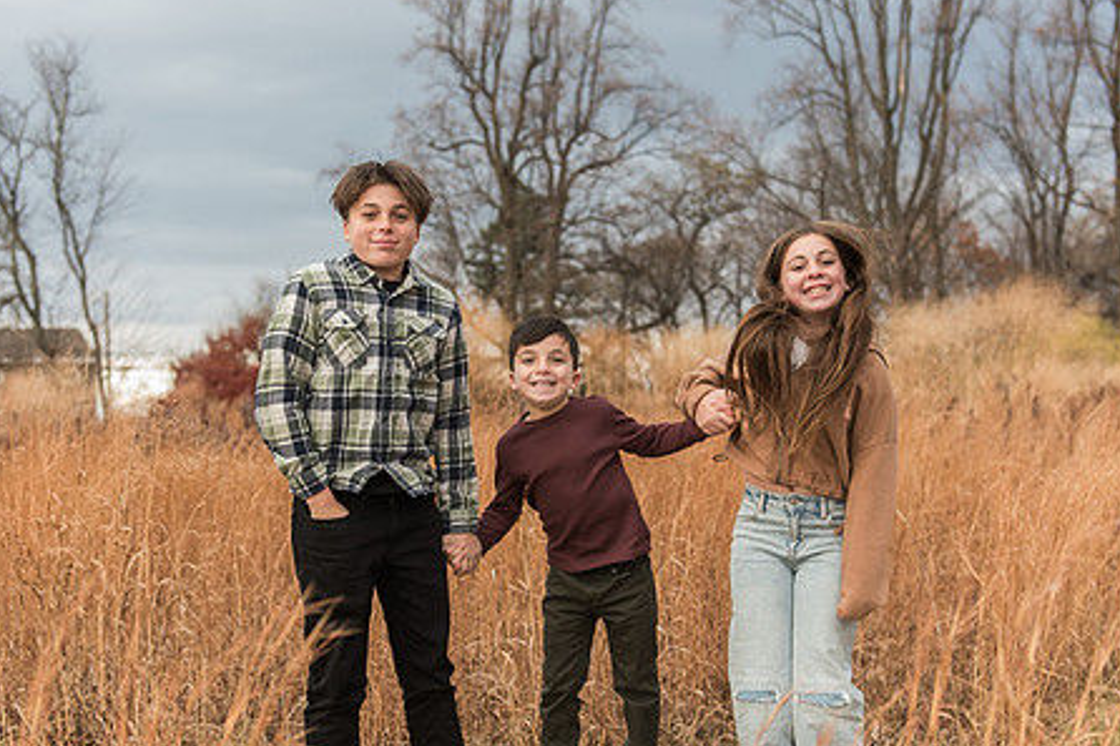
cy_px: 453
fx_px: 1710
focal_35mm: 55
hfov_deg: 36.3
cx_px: 581
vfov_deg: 24.5
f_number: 3.2
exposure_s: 1/320
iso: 800
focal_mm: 40
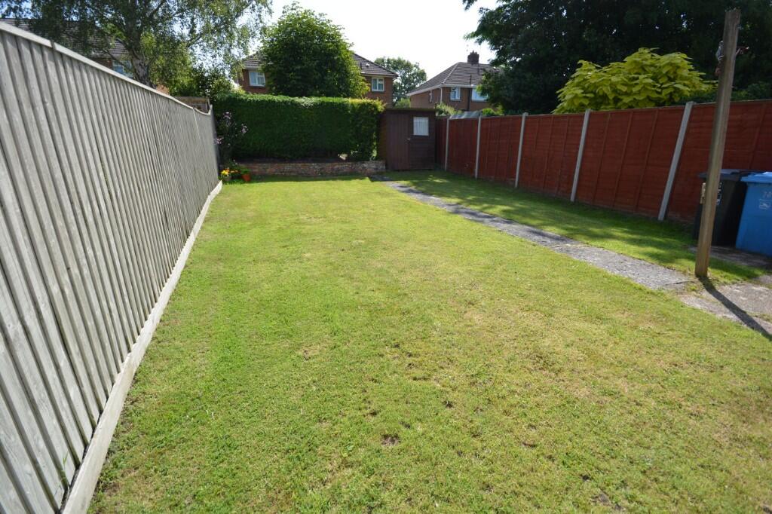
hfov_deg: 95.0
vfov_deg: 72.0
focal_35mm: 16
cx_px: 386
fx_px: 354
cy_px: 257
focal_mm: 11
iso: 160
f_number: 8
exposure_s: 1/250
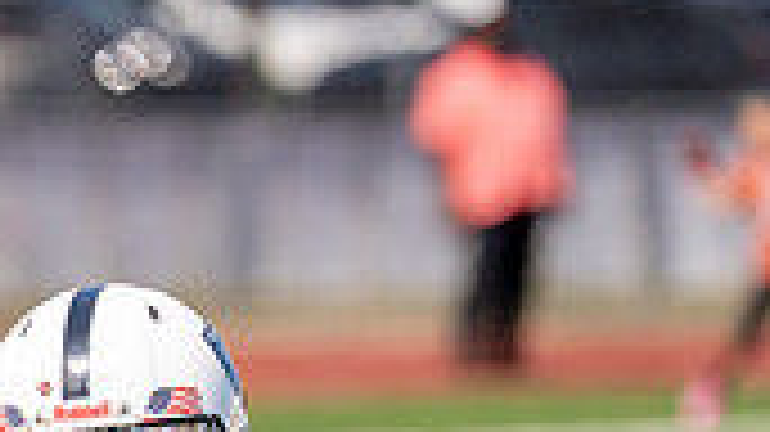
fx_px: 14571
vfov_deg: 1.7
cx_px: -202
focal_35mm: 714
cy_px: 747
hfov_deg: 3.0
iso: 200
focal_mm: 151
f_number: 2.8
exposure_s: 1/5000
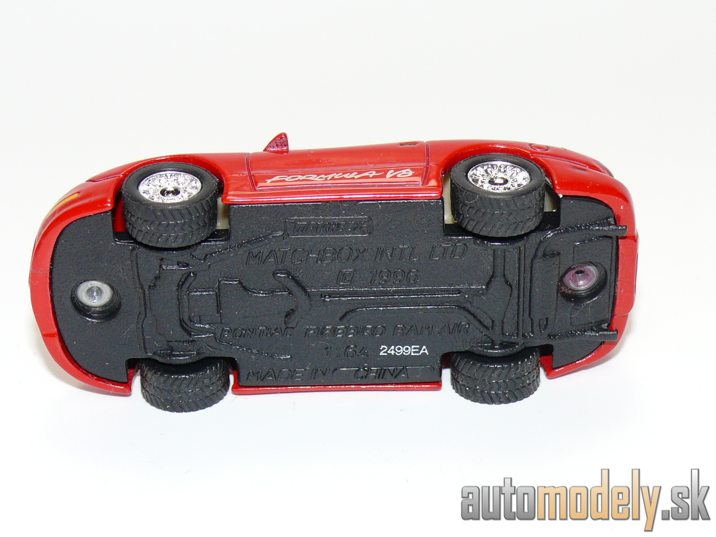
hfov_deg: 19.3
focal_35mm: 102
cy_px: 268
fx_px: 2110
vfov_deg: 14.5
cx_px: 358
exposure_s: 1/30
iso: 100
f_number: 4
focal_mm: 13.3
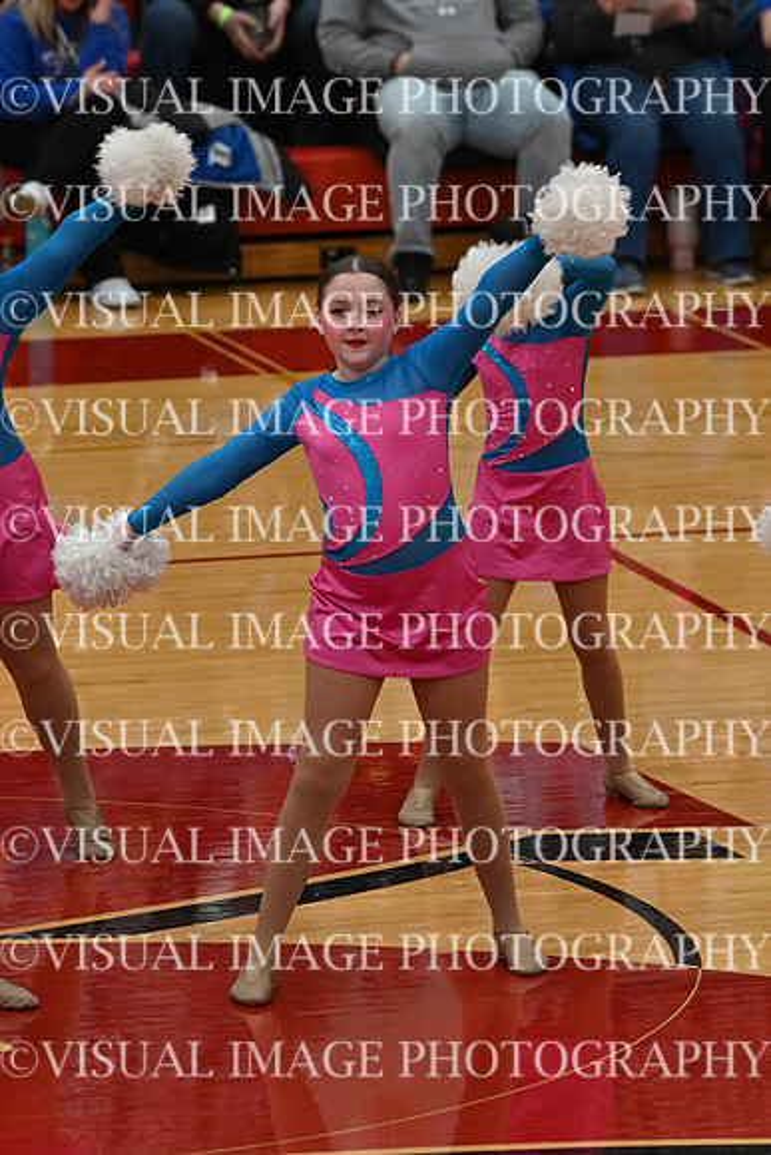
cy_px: 578
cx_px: 386
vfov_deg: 7.2
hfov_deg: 4.8
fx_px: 9149
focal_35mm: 285
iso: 5000
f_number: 4
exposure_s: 1/400
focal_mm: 190
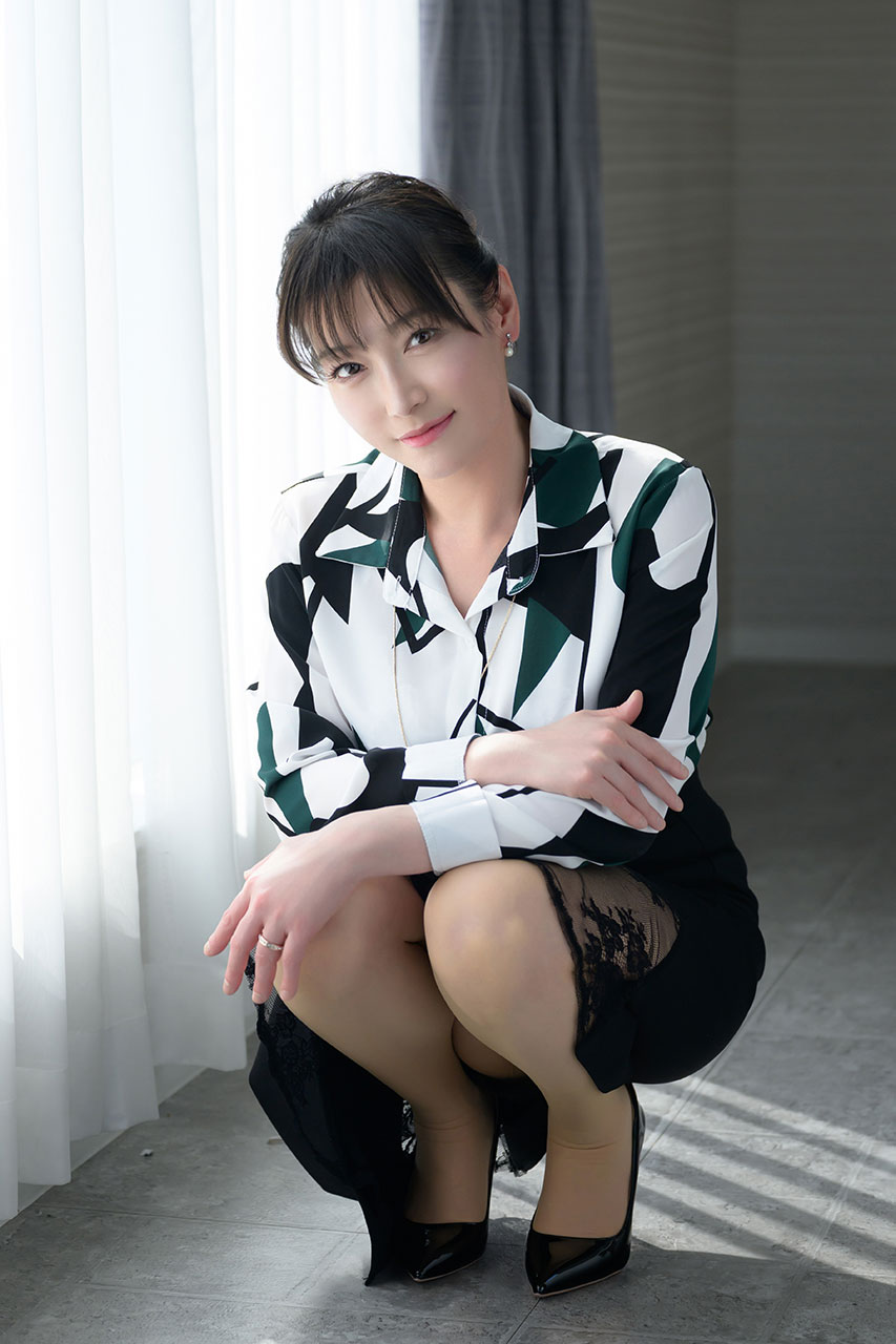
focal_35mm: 90
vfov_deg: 22.6
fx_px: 3361
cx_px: 448
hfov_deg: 15.2
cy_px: 672
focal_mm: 60
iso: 320
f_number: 2.8
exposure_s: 1/250
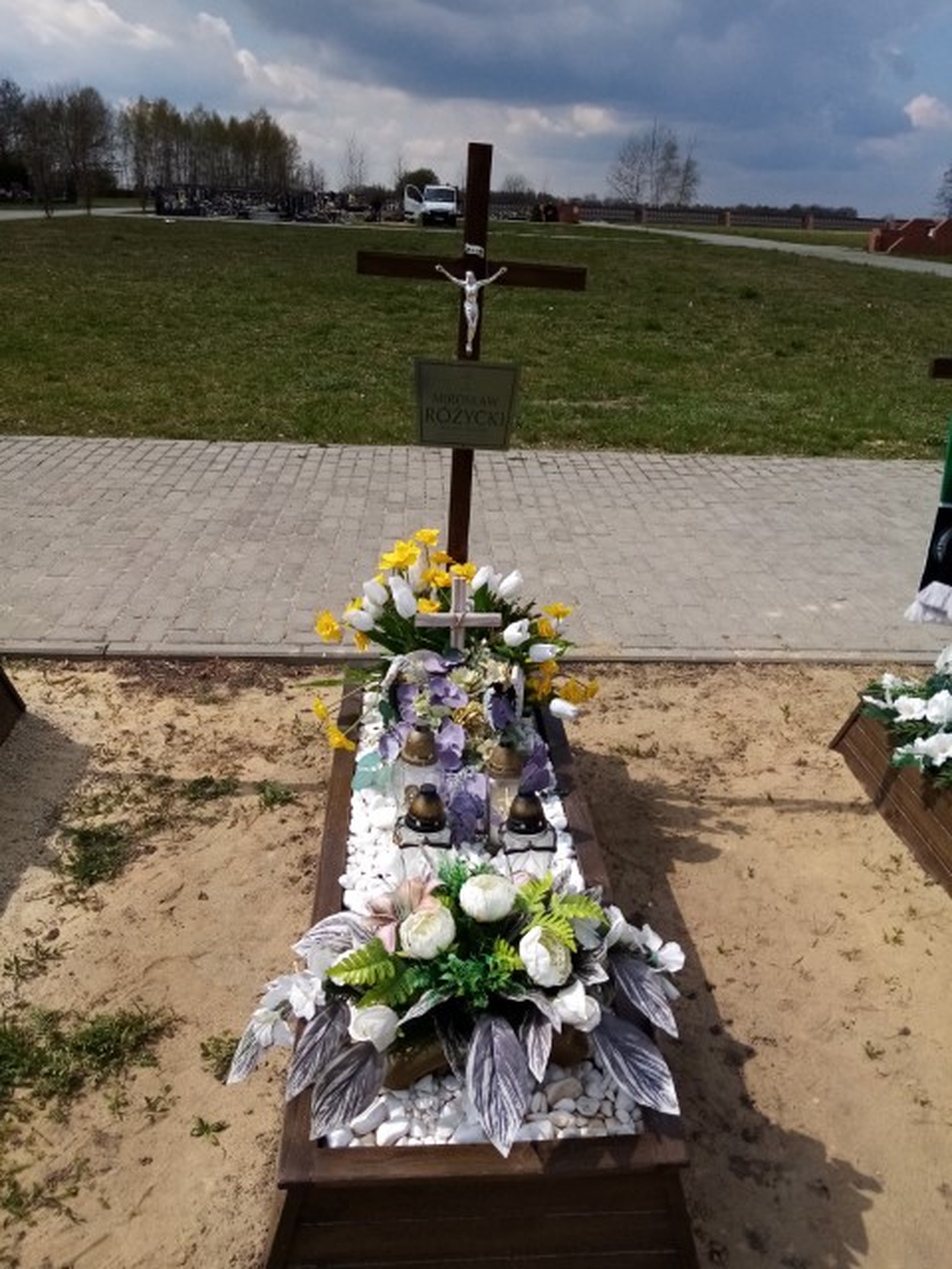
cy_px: 634
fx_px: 953
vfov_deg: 67.3
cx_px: 476
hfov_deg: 53.1
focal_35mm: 26
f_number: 1.8
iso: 106
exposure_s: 1/2513
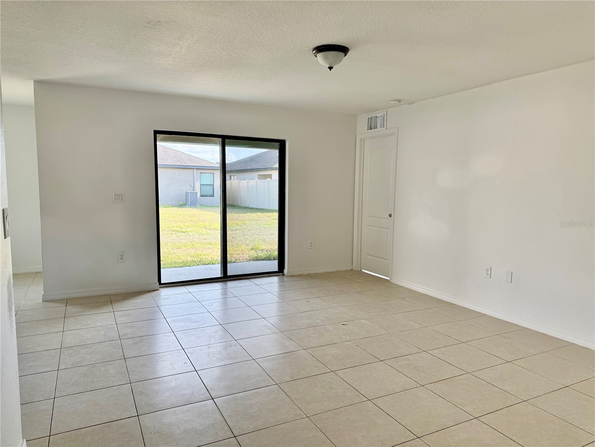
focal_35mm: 24
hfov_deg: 71.6
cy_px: 224
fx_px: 413
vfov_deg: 56.8
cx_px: 298
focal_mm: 6.76
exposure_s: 1/177
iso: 125
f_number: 1.78
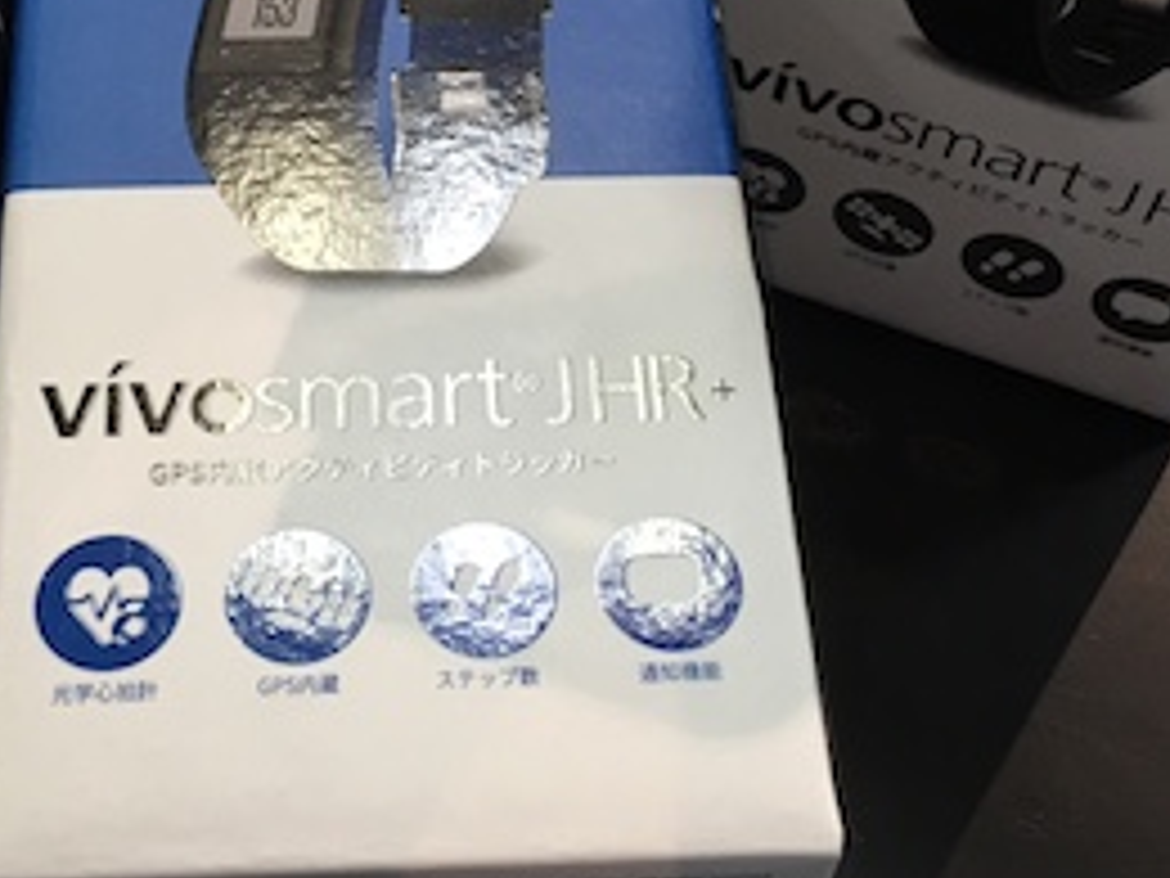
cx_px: 454
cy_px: 153
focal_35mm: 67
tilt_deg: -55.4
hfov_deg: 28.9
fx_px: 2265
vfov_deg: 21.6
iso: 32
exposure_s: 1/30
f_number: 2.2
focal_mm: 4.15
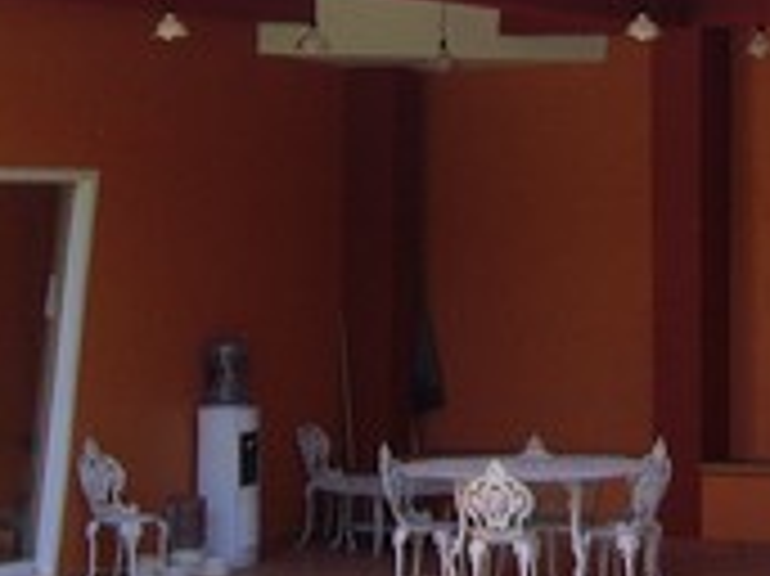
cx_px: 752
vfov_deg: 10.2
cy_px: -194
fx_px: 3156
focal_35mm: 142
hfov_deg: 13.7
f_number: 2.7
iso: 64
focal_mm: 6.2
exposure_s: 1/160
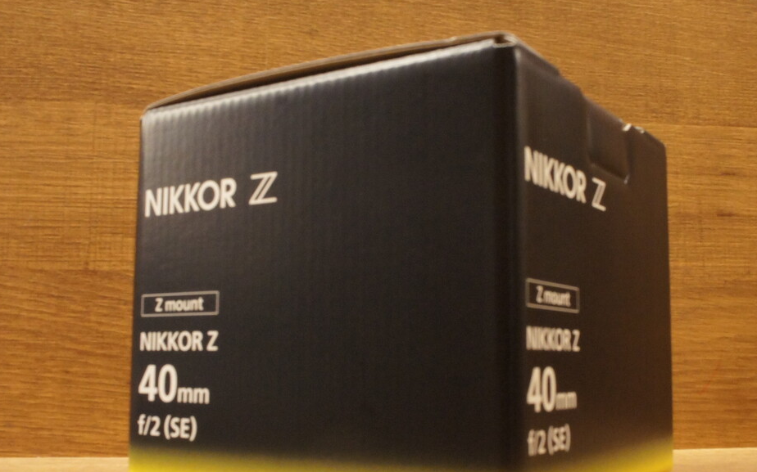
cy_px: 258
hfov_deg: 47.4
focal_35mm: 42
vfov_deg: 30.7
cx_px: 442
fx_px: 859
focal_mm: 21
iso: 3200
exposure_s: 1/40
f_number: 14
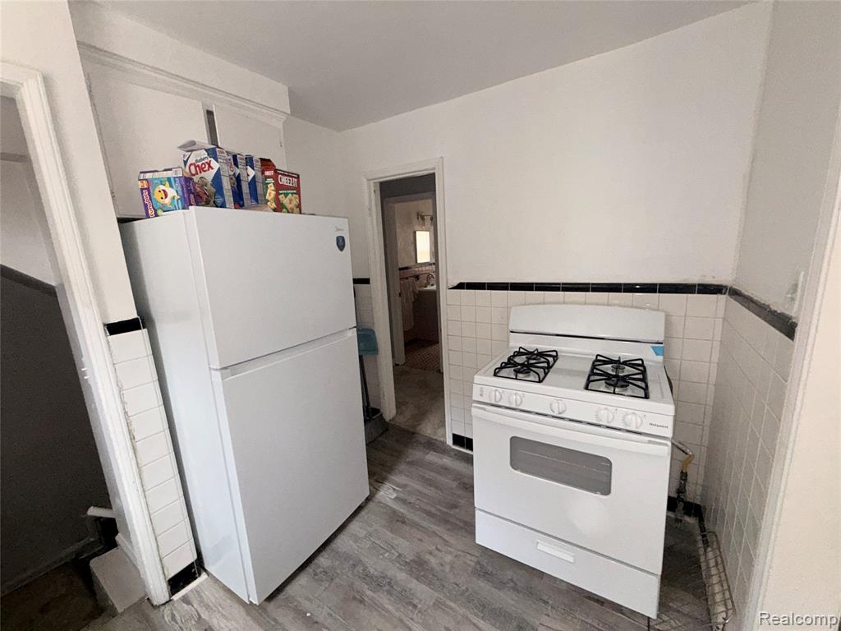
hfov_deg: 102.1
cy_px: 316
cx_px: 420
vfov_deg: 85.7
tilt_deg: -10.5
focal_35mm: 14
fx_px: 340
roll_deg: +3.1
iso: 160
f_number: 2.2
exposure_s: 1/86
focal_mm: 2.22
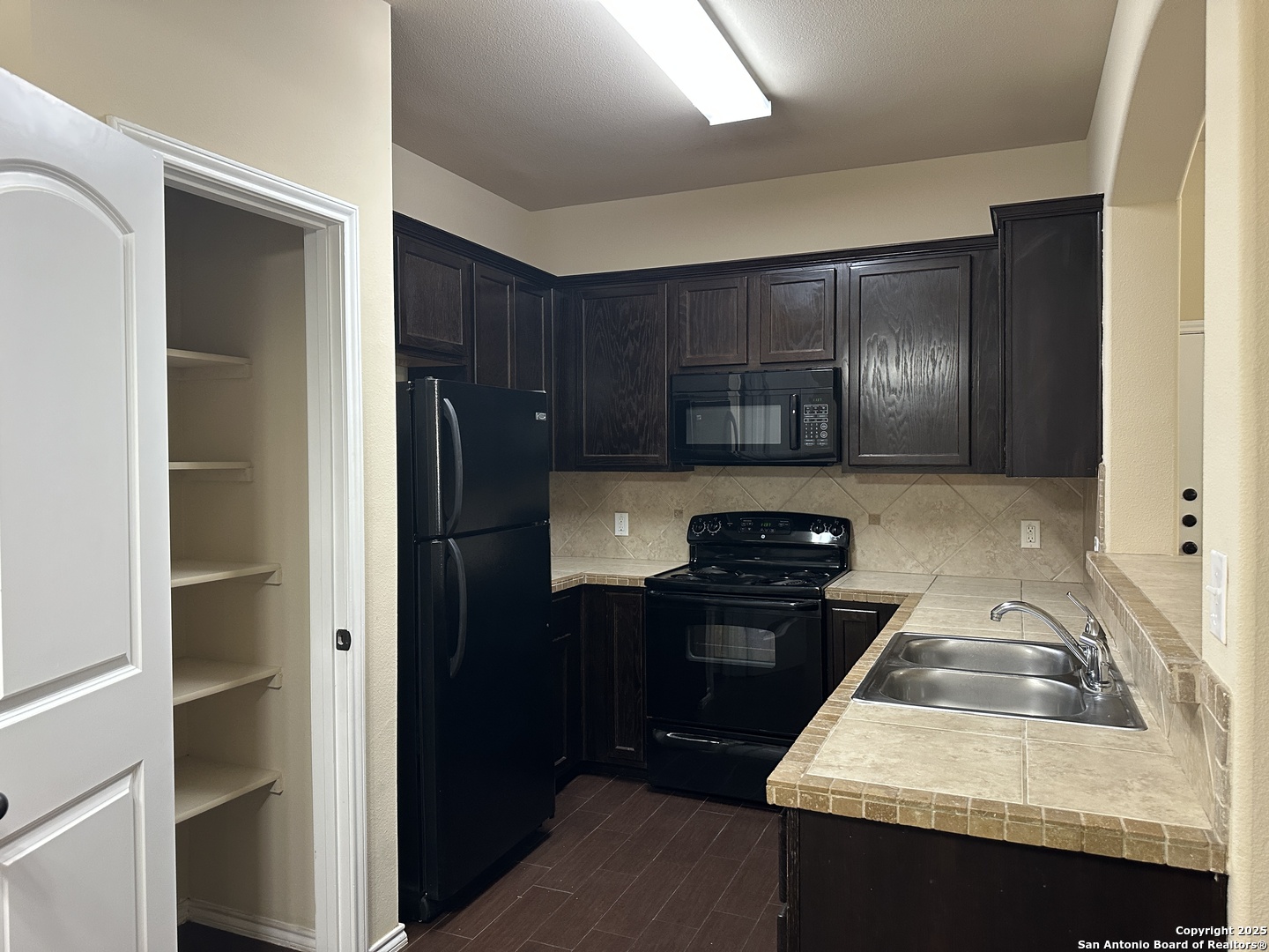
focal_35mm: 24
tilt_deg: -0.5
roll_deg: -0.4
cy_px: 476
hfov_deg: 71.6
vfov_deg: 56.8
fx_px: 880
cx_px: 634
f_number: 1.78
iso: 320
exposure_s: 1/60
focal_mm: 6.86
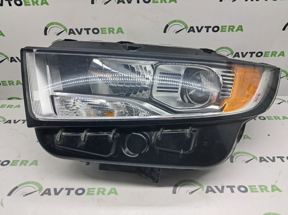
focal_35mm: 27
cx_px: 144
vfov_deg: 51.3
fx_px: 224
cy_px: 108
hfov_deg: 65.4
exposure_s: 1/100
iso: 50
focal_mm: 4
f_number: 1.8
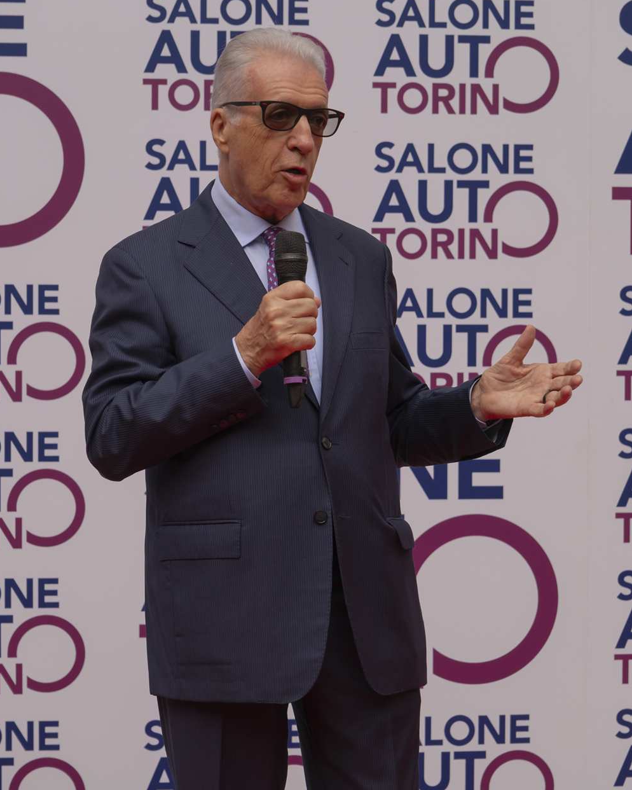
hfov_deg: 11.4
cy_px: 371
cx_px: 315
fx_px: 3179
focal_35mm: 136
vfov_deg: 14.2
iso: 400
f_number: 5.6
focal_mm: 80
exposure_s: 1/160
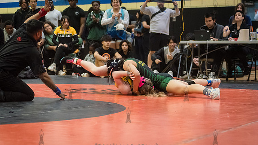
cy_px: 72
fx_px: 623
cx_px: 134
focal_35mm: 91
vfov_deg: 13.3
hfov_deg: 23.4
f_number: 3.5
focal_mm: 80
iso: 8000
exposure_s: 1/400
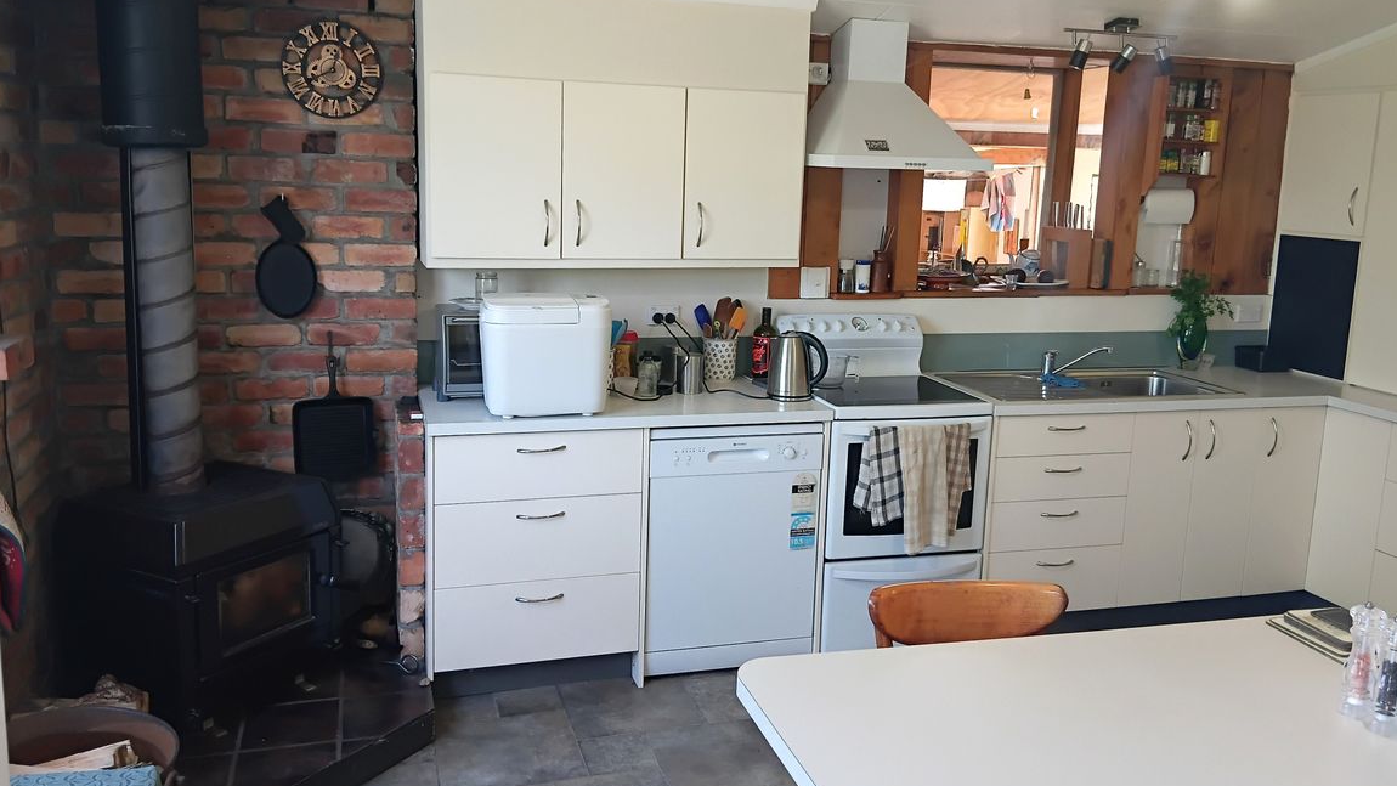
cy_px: 360
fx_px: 926
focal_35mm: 25
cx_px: 700
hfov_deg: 74.0
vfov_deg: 45.9
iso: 160
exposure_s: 1/50
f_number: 1.8
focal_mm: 3.86
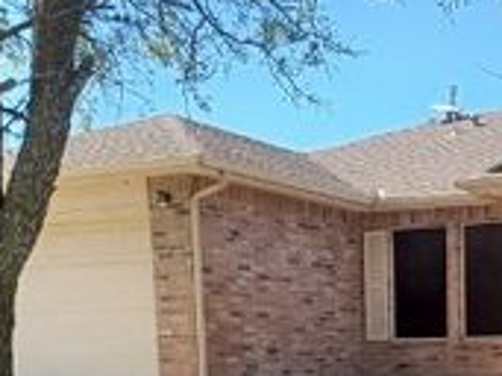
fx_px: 1058
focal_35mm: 73
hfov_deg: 25.3
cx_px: 511
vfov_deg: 18.9
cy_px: 469
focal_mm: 4.6
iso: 32
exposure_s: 1/174
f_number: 1.8
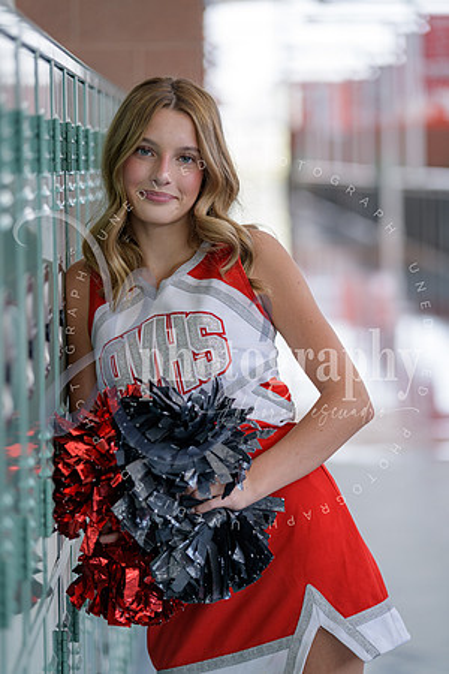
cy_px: 337
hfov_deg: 11.4
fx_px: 2245
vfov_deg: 17.1
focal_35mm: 120
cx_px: 224
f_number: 2.8
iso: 250
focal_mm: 120
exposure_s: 1/125
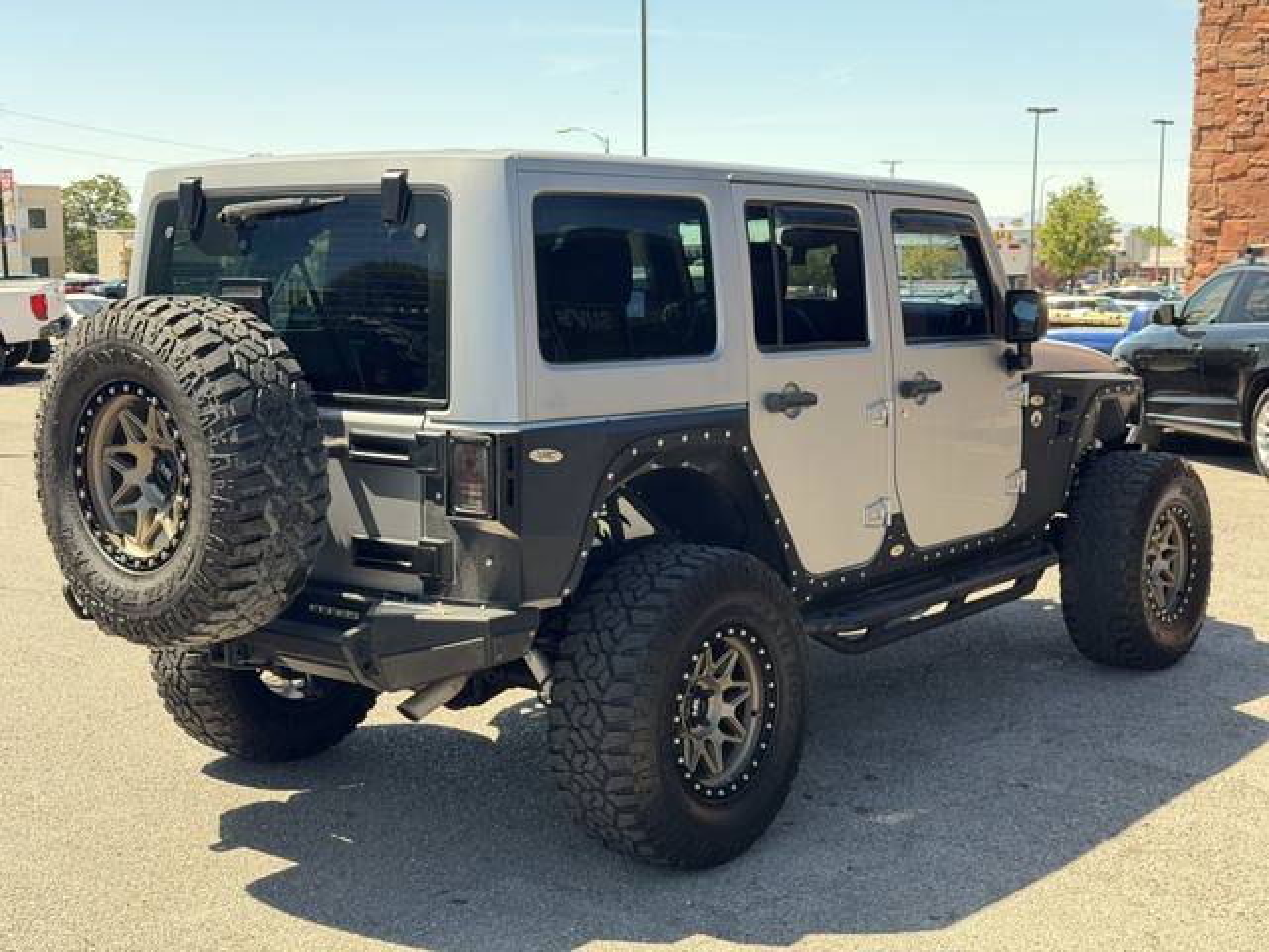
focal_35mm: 48
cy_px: 476
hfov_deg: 39.7
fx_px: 1760
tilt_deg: -8.6
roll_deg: +0.5
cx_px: 634
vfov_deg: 30.3
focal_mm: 6.76
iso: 80
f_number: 1.78
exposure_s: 1/272
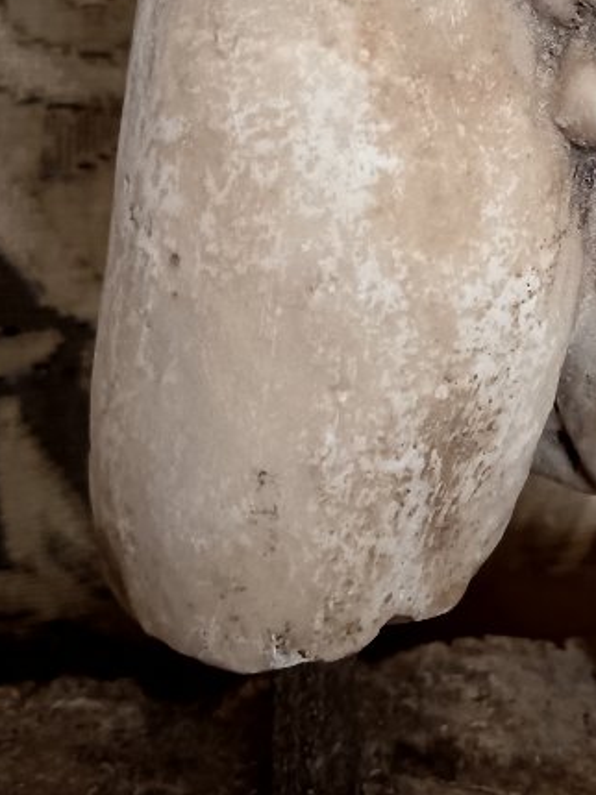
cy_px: 192
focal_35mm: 67
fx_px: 1540
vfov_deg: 28.5
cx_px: 498
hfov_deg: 21.6
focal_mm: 5.24
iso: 3959
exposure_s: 1/16.7
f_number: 1.7
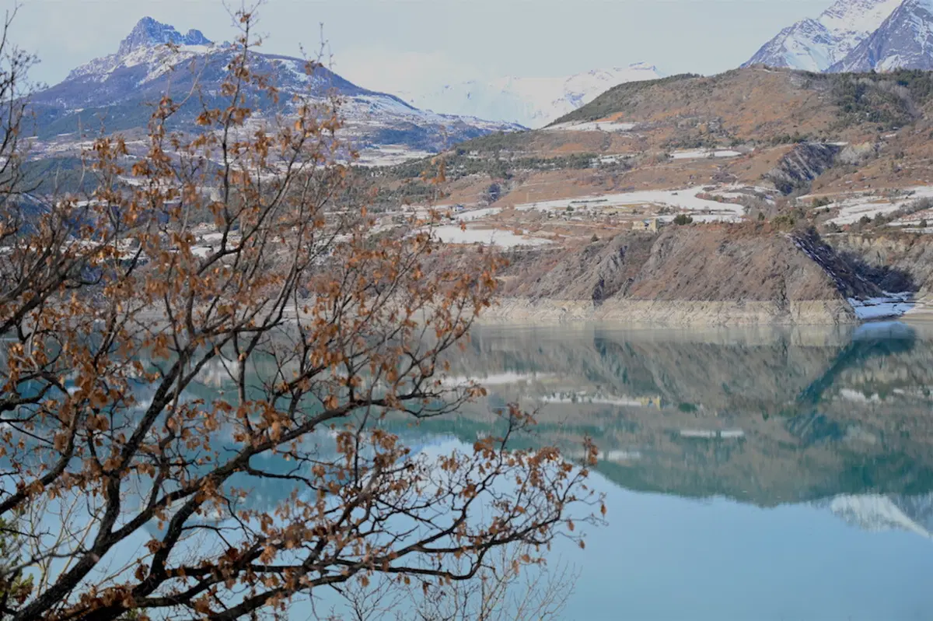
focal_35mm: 53
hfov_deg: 37.5
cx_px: 466
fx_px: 1372
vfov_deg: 25.5
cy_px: 310
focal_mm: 53
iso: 100
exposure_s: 1/400
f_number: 4
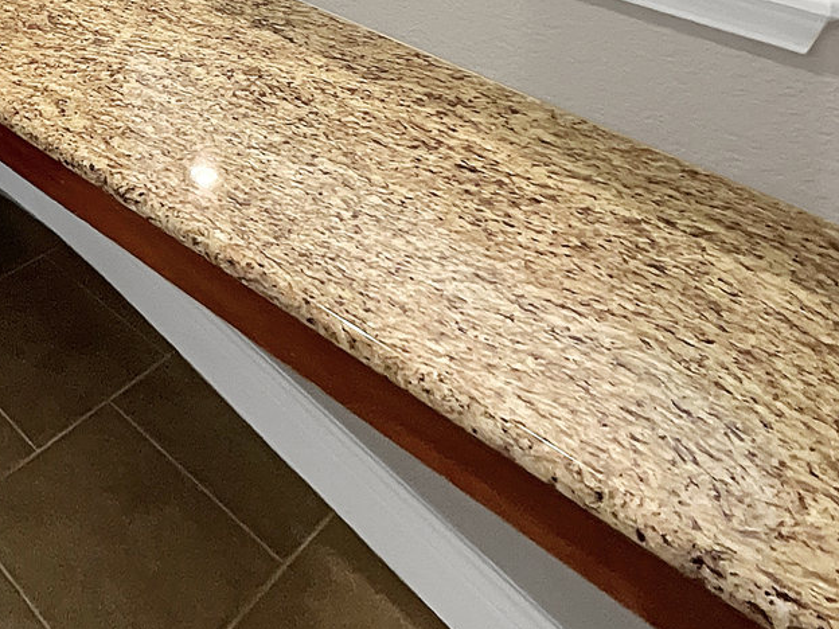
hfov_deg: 45.7
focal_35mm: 30
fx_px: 727
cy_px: 79
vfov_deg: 43.3
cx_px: -74
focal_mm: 1.57
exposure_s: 1/60
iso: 500
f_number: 1.8
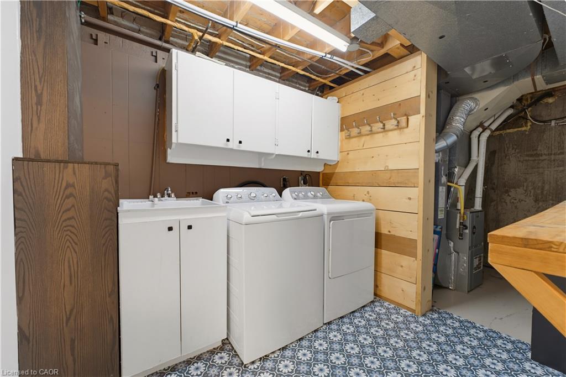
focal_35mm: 14
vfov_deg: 81.2
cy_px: 188
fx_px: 220
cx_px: 283
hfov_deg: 104.3
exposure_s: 1/1.67
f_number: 8
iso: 400
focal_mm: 14
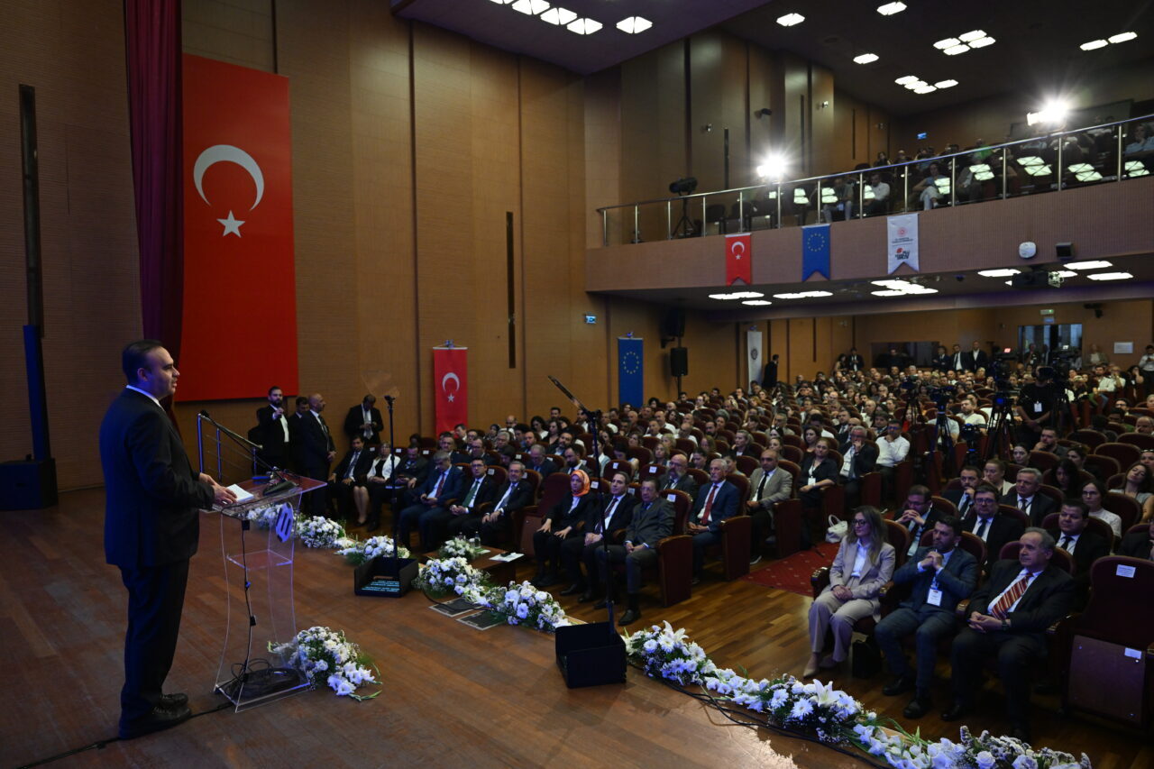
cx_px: 577
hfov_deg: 73.8
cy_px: 384
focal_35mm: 24
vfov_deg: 53.1
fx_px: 769
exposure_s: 1/200
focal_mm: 24
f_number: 3.5
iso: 2500
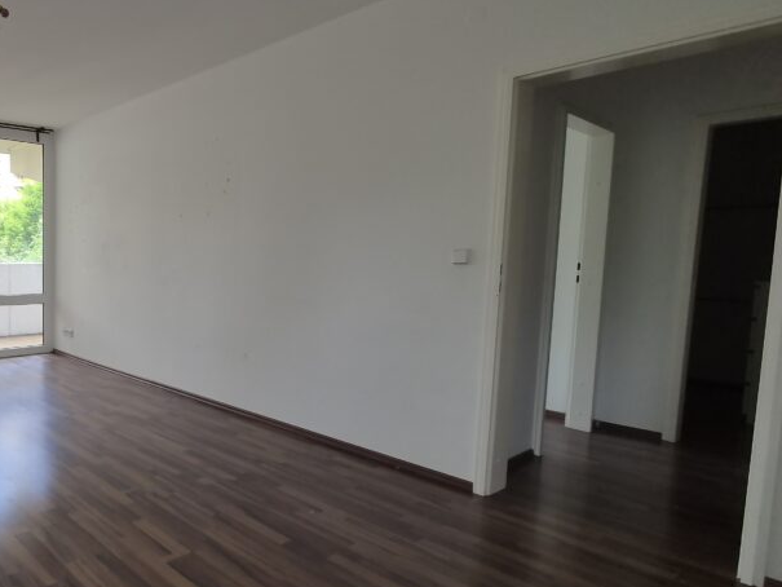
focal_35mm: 22
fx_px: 497
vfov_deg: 61.1
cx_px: 141
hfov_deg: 68.0
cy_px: 306
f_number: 2.2
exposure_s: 1/100
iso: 100
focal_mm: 2.2
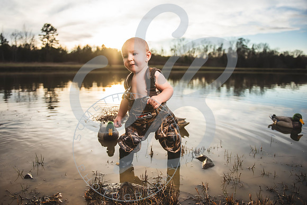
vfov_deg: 50.9
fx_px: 215
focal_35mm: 25
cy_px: 98
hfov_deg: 71.0
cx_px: 146
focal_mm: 24
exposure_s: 1/1000
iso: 100
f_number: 2.8
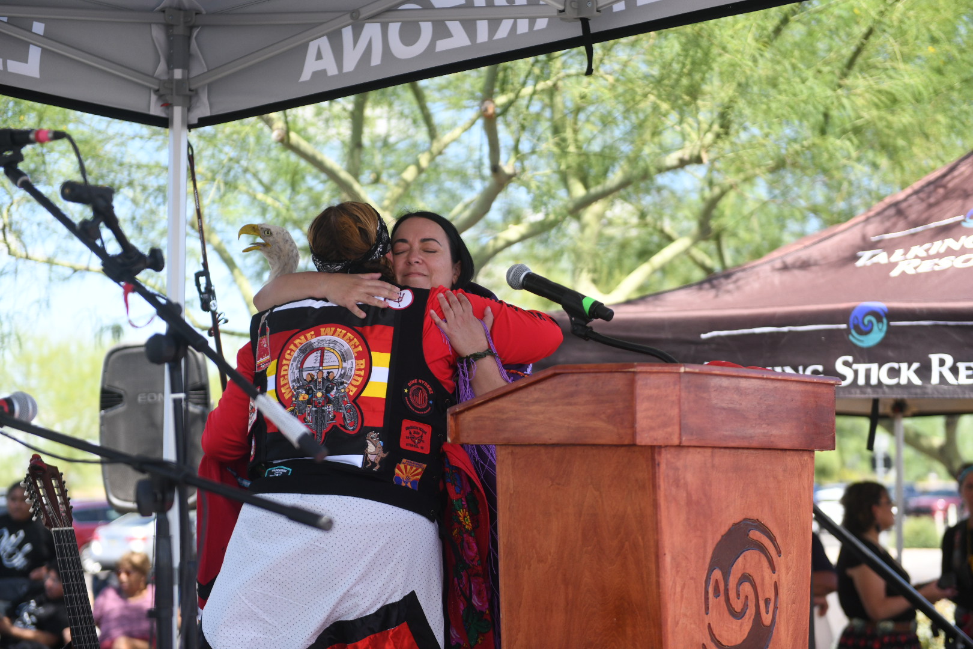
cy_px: 324
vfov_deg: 19.5
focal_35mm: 70
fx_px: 1892
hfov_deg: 28.8
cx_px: 486
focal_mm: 70
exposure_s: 1/3200
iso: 800
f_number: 2.8
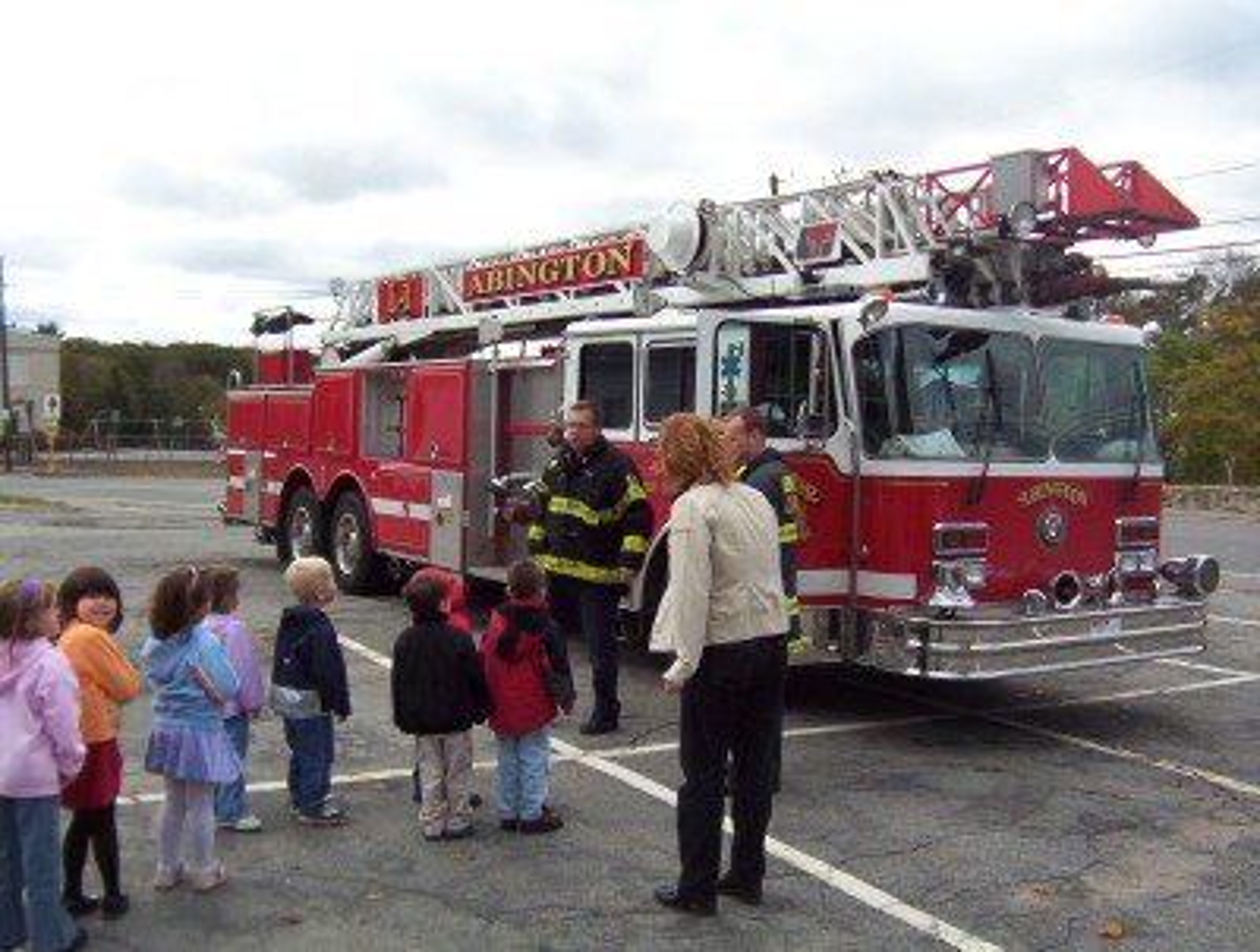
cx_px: 630
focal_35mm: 36
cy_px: 476
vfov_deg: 39.8
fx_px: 1314
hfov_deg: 51.2
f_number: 2.76
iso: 100
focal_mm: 5.54
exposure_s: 1/867
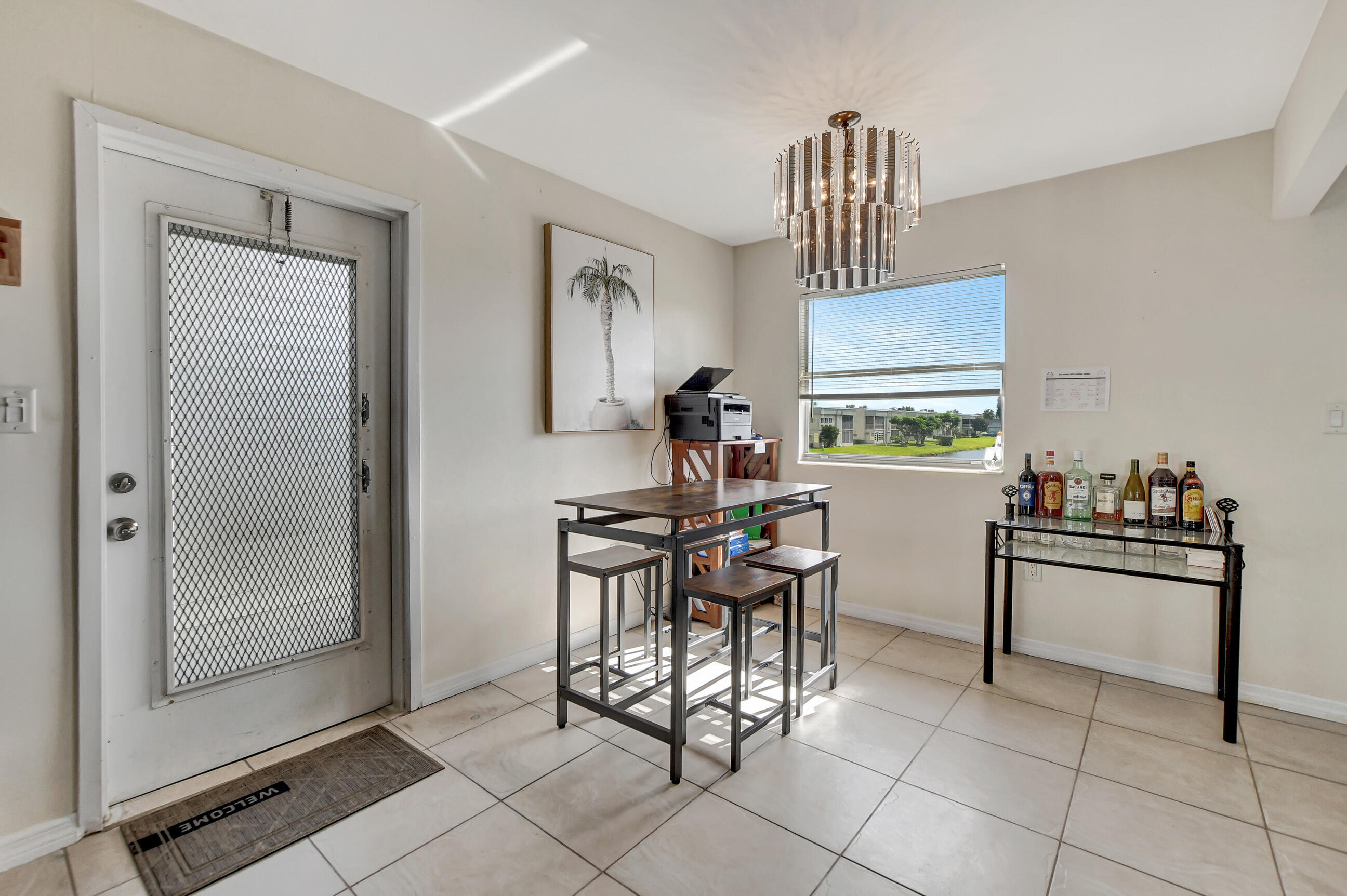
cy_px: 448
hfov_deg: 100.4
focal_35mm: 15
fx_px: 561
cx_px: 674
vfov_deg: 77.3
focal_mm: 10
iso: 1000
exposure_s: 1/100
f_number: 9
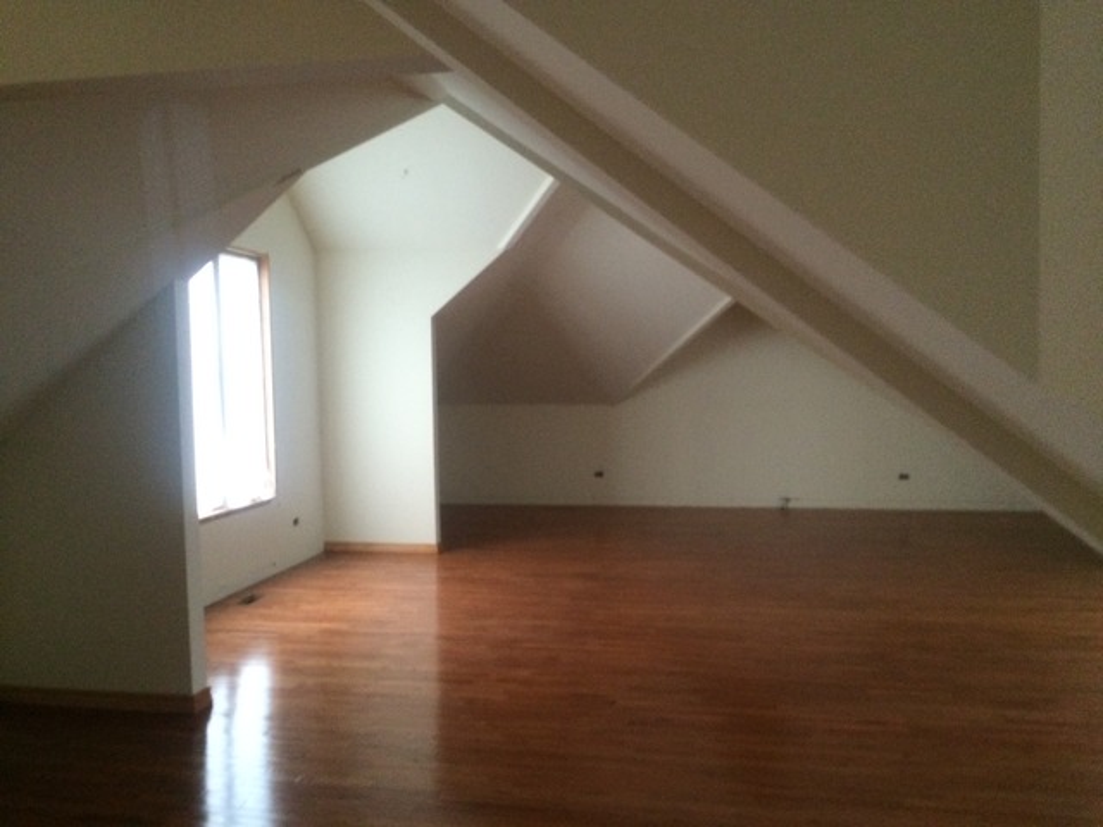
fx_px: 924
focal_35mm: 29
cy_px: 414
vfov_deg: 48.2
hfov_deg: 61.7
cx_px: 552
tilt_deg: -4.8
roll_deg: +3.6
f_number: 2.2
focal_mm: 4.15
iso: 320
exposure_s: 1/24
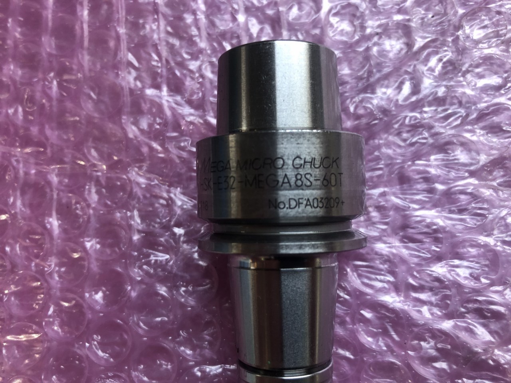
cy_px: 192
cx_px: 256
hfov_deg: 63.4
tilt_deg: -75.7
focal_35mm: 28
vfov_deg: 49.7
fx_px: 413
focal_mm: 3.99
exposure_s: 1/17
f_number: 1.8
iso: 40
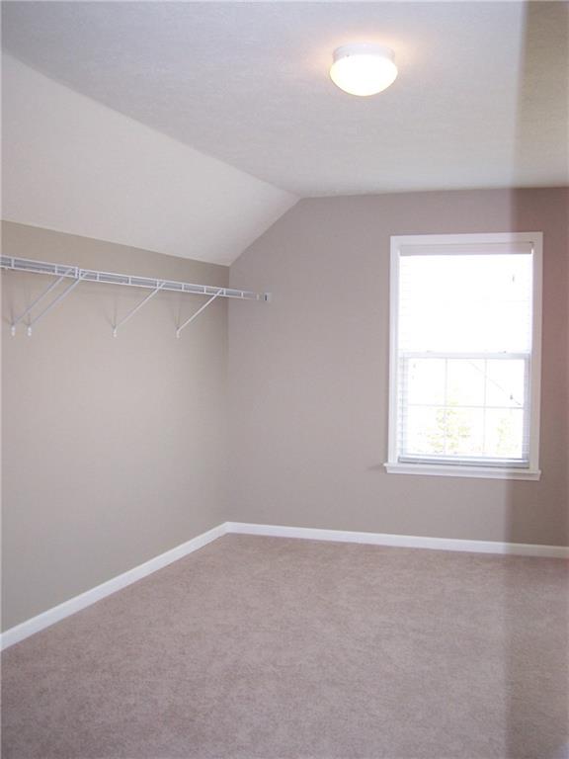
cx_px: 284
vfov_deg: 49.0
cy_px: 380
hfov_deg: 37.7
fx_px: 833
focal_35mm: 38
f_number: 2.8
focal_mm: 6.3
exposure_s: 1/60
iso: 140
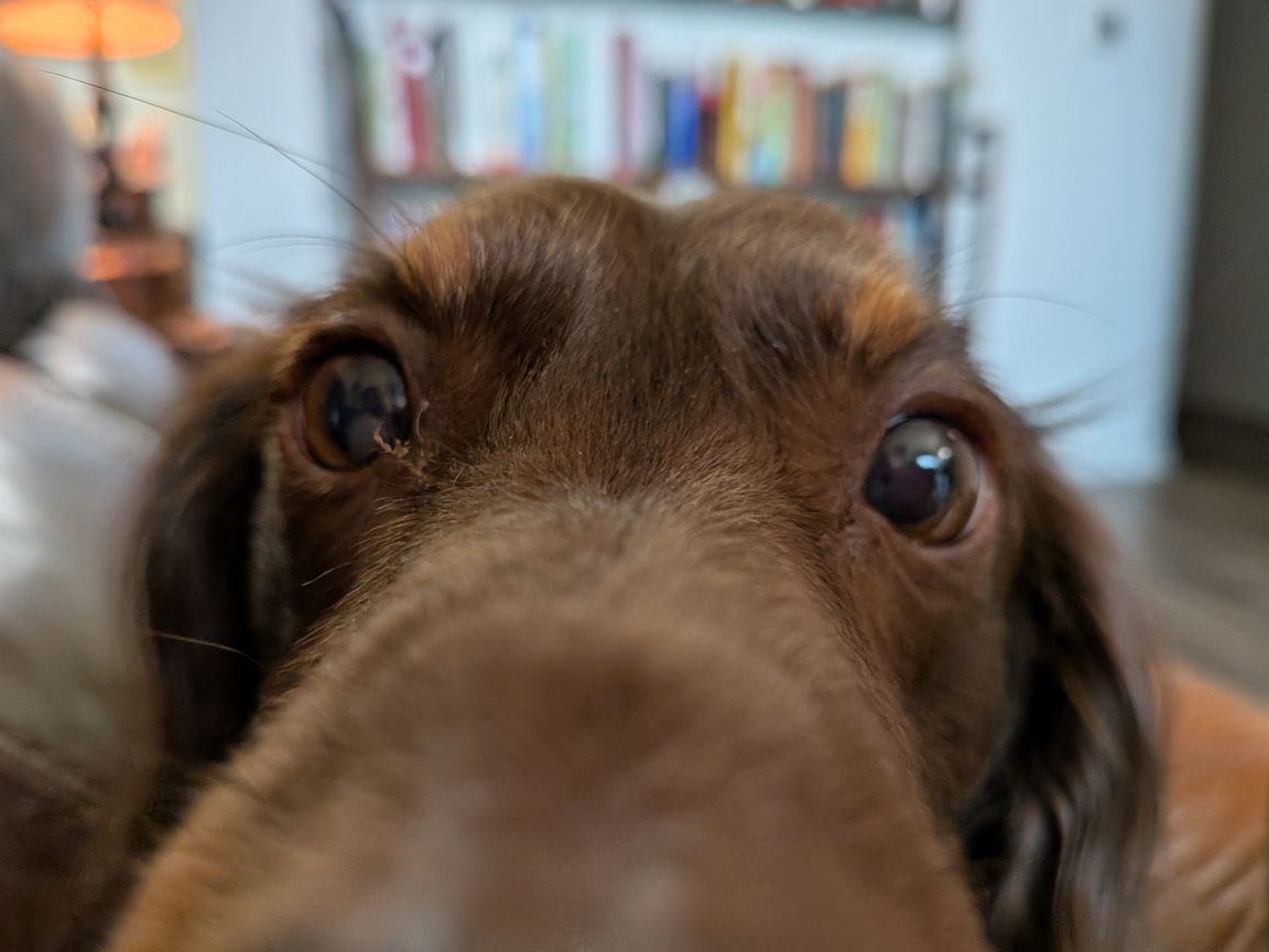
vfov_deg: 54.9
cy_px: 462
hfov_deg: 69.4
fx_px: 916
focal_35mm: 25
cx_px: 651
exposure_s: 1/486
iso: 269
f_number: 1.7
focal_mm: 4.53
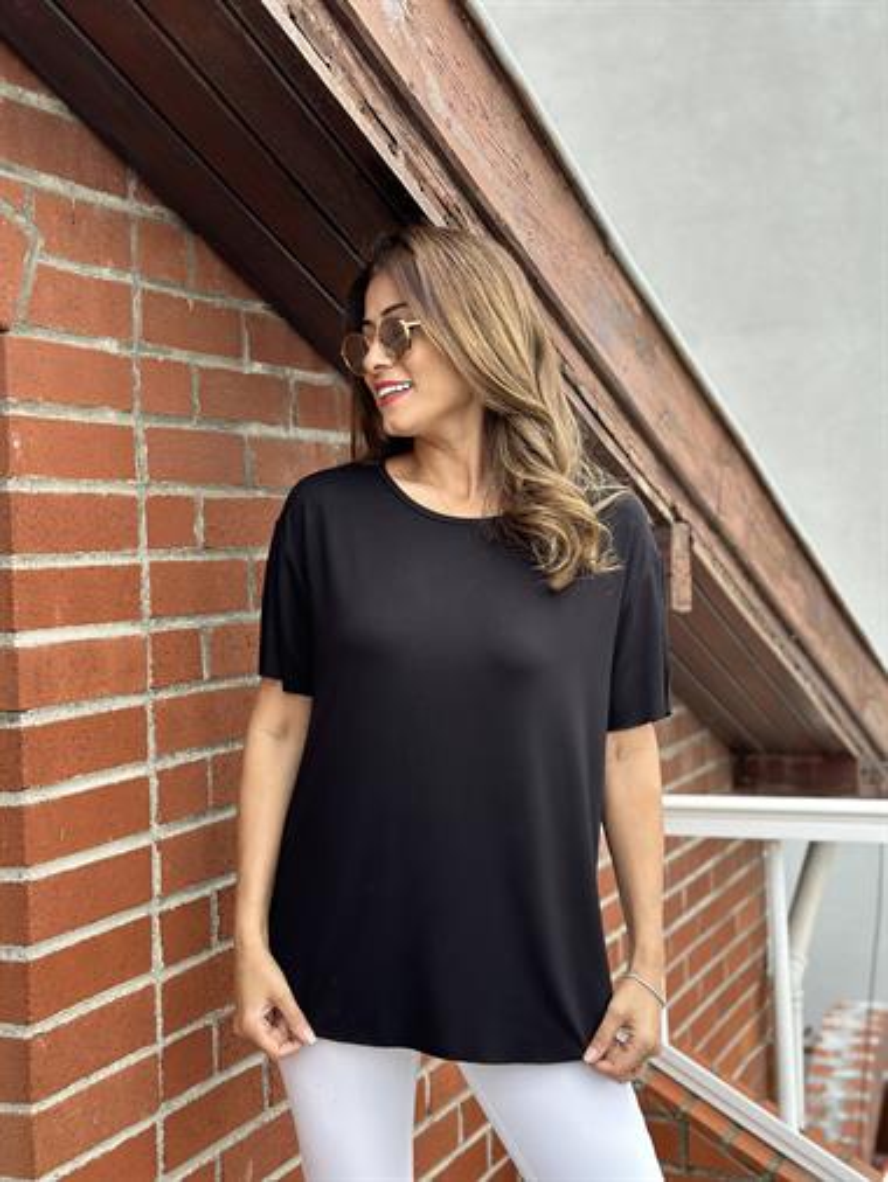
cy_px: 591
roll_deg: +1.7
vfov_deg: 39.6
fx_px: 1640
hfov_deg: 30.3
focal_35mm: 48
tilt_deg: -2.1
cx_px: 444
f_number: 1.78
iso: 80
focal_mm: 6.86
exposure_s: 1/306
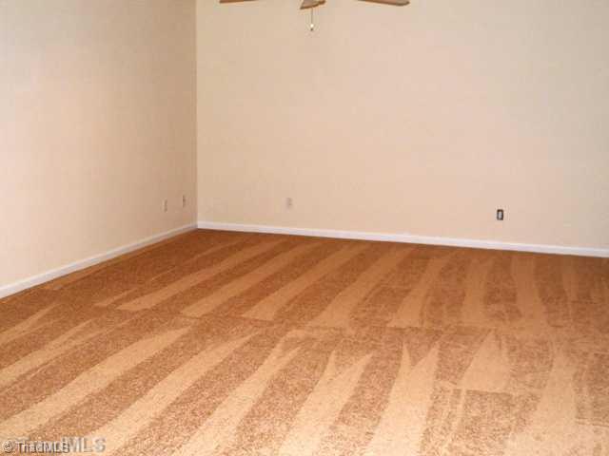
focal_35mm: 50
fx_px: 880
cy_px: 228
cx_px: 304
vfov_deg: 29.1
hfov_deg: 38.2
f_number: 3.2
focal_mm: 8.9
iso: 400
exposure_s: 1/40
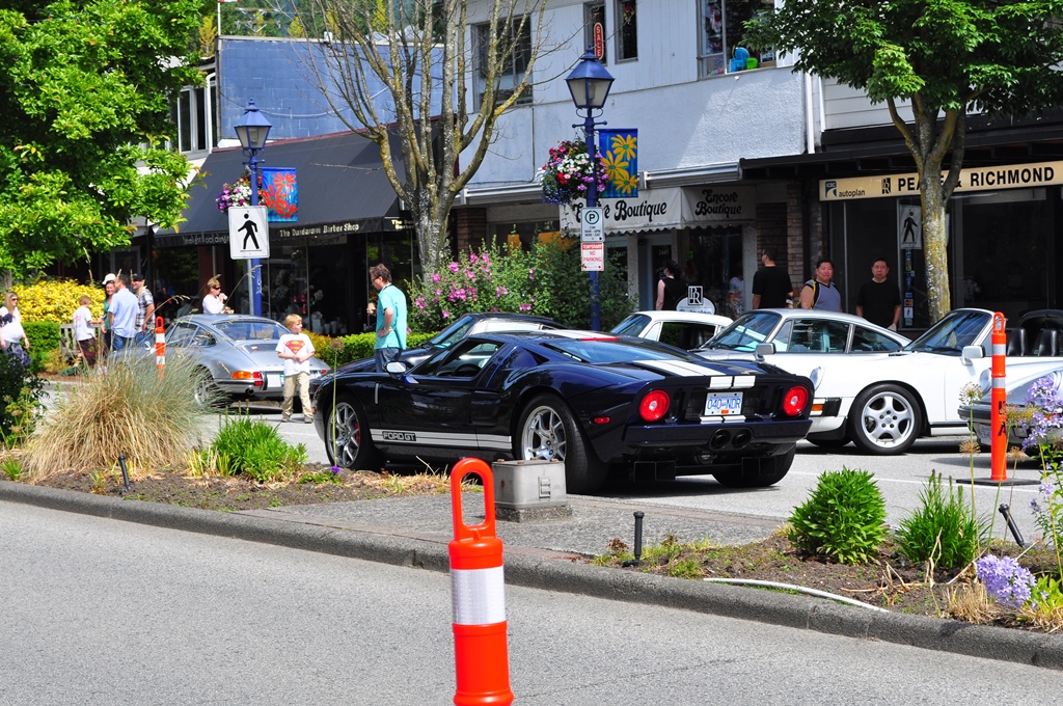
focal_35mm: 82
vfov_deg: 16.5
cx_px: 532
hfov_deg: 24.6
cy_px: 353
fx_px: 2433
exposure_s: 1/400
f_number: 10
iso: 320
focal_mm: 55
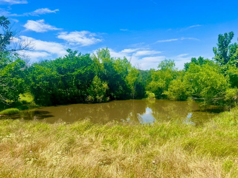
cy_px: 89
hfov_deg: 67.3
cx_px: 119
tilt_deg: -1.9
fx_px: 179
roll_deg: +2.0
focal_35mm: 26
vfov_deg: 53.1
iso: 50
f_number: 1.6
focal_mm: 5.1
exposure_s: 1/2899
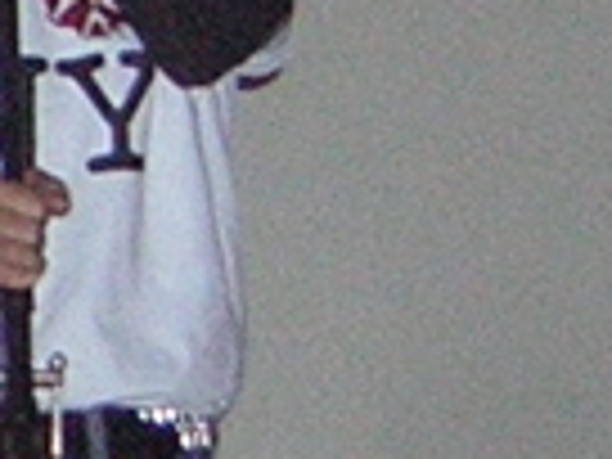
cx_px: -99
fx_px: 4791
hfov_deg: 7.3
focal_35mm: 271
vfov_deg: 5.5
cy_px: 171
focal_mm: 4.7
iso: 182
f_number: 2.6
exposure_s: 1/60.1
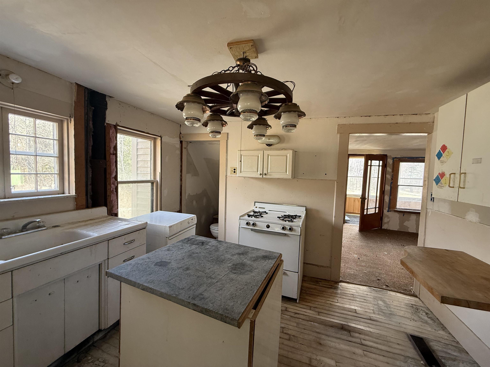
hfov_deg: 102.1
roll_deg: -1.4
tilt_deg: -3.2
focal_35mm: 14
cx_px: 245
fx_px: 198
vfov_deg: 85.7
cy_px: 184
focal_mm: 2.22
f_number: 2.2
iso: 160
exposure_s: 1/99
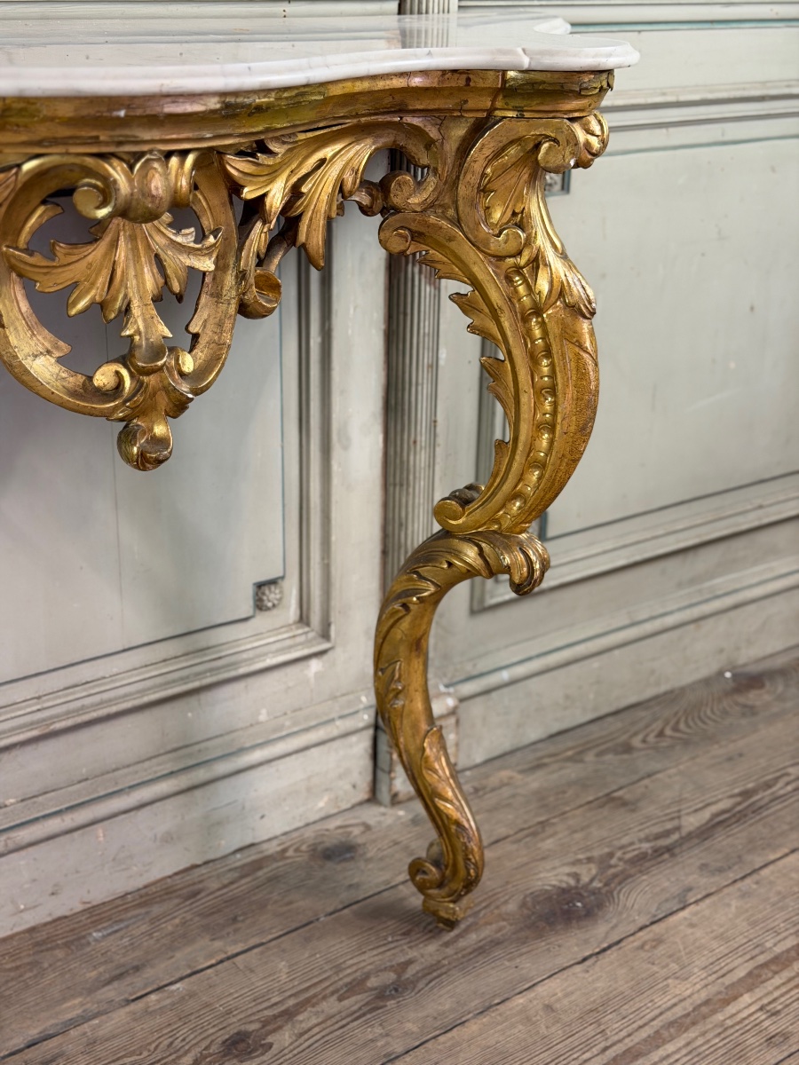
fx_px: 1477
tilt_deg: -21.8
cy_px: 532
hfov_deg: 30.3
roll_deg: -1.6
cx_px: 400
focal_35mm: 48
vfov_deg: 39.7
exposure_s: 1/50
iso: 200
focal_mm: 6.76
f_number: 1.78
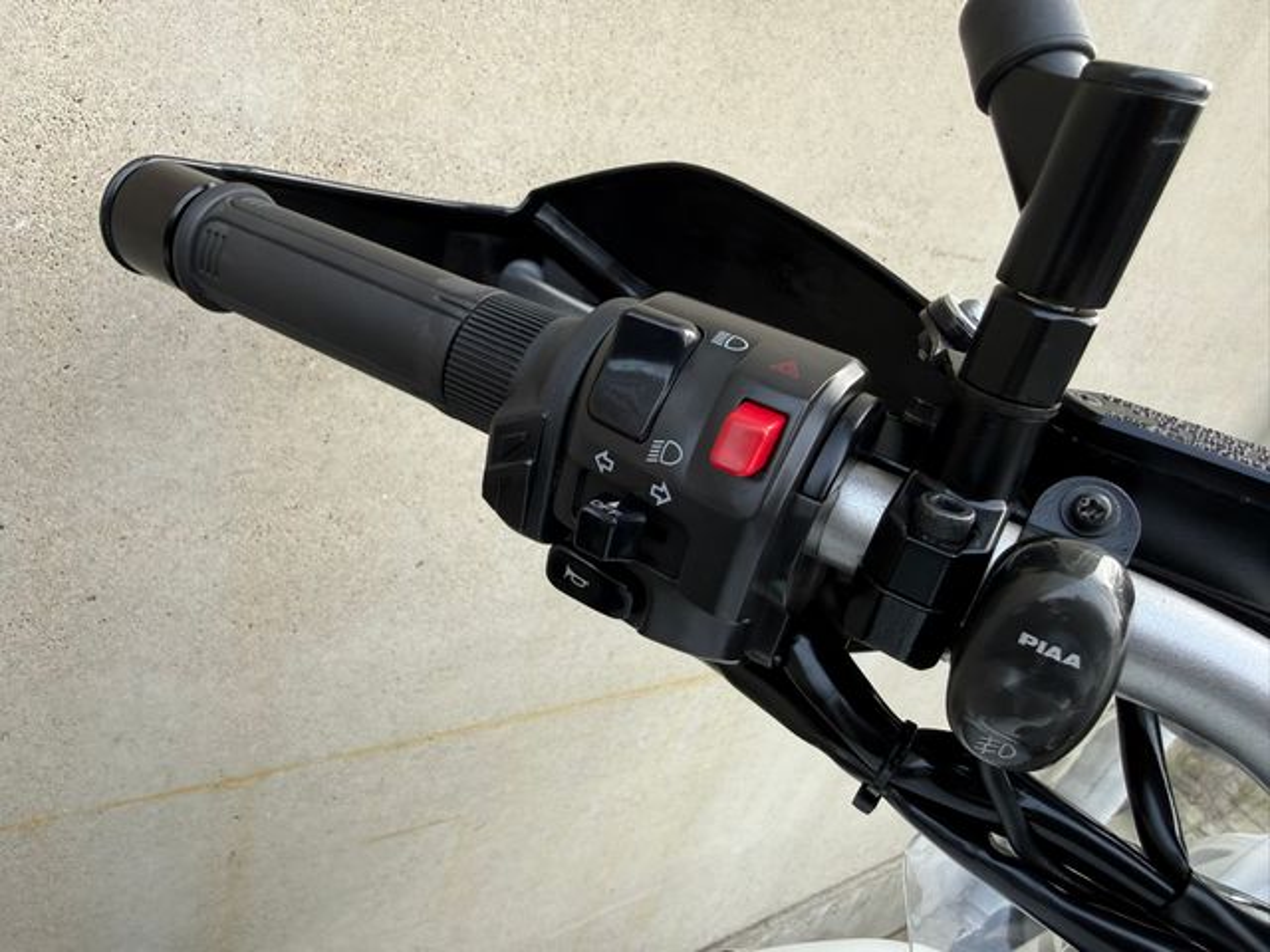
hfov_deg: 71.6
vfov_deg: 56.8
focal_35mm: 24
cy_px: 476
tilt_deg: -26.2
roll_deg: -16.9
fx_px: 881
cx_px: 635
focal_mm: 2.22
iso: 40
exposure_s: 1/155
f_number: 2.2
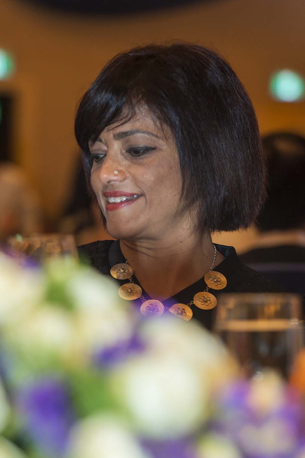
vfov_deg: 11.1
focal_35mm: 185
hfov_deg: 7.4
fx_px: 2353
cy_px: 229
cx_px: 152
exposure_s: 1/100
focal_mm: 185
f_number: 8
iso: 1600
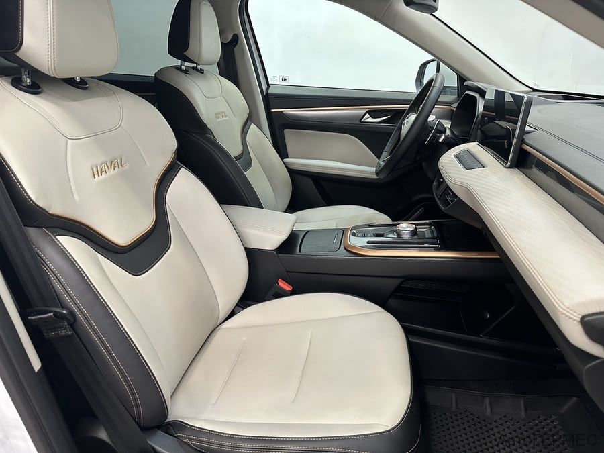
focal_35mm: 24
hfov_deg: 71.6
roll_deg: +0.4
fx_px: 419
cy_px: 226
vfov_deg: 56.8
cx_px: 302
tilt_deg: -20.5
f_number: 1.78
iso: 320
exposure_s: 1/50
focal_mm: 6.86
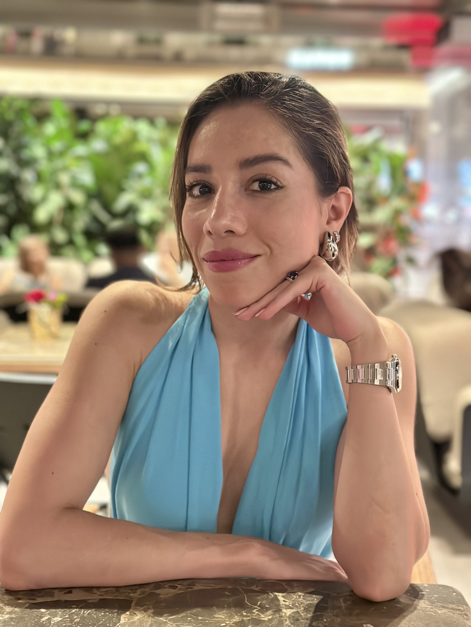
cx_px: 236
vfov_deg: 39.7
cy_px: 314
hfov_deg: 30.3
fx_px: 871
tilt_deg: -5.3
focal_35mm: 48
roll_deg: -1.9
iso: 800
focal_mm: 6.86
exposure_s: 1/17
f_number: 1.78
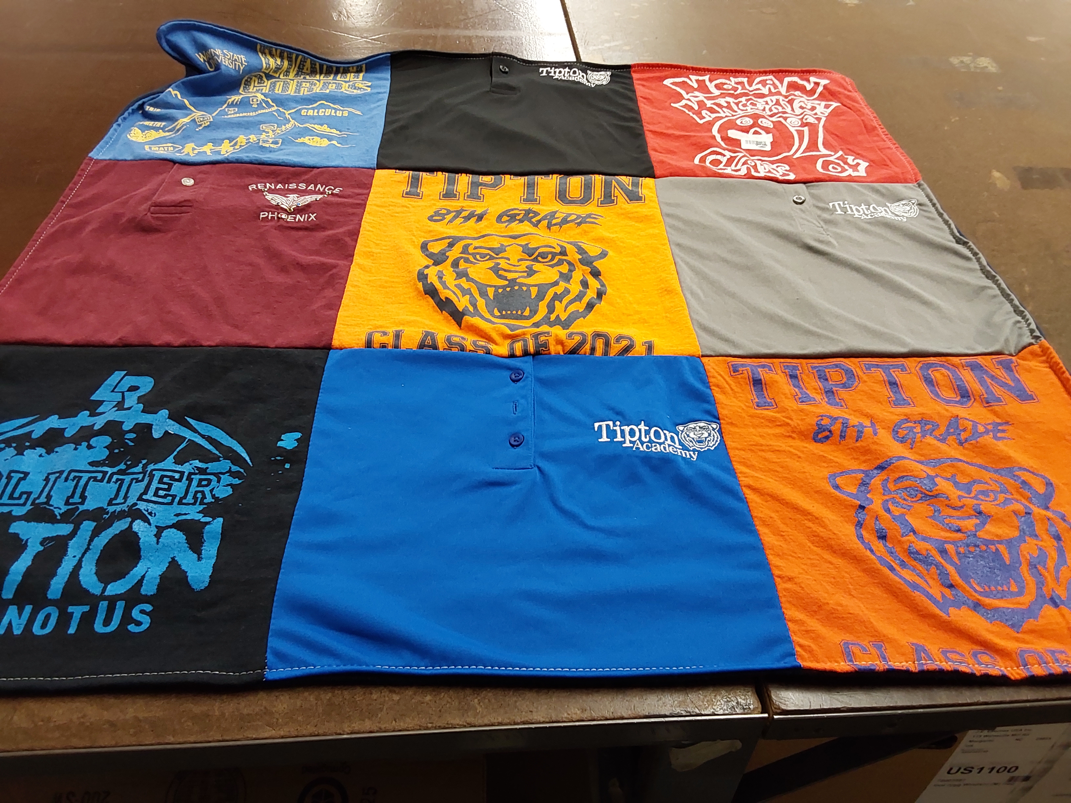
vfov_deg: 49.7
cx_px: 536
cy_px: 402
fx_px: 866
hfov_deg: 63.4
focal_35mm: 28
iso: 160
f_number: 1.9
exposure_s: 1/60
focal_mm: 2.91
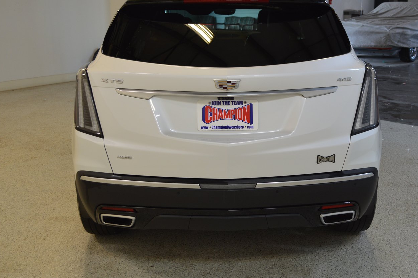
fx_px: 499
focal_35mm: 43
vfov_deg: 31.1
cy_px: 124
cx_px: 235
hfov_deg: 45.4
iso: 400
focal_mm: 24
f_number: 4
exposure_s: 1/60
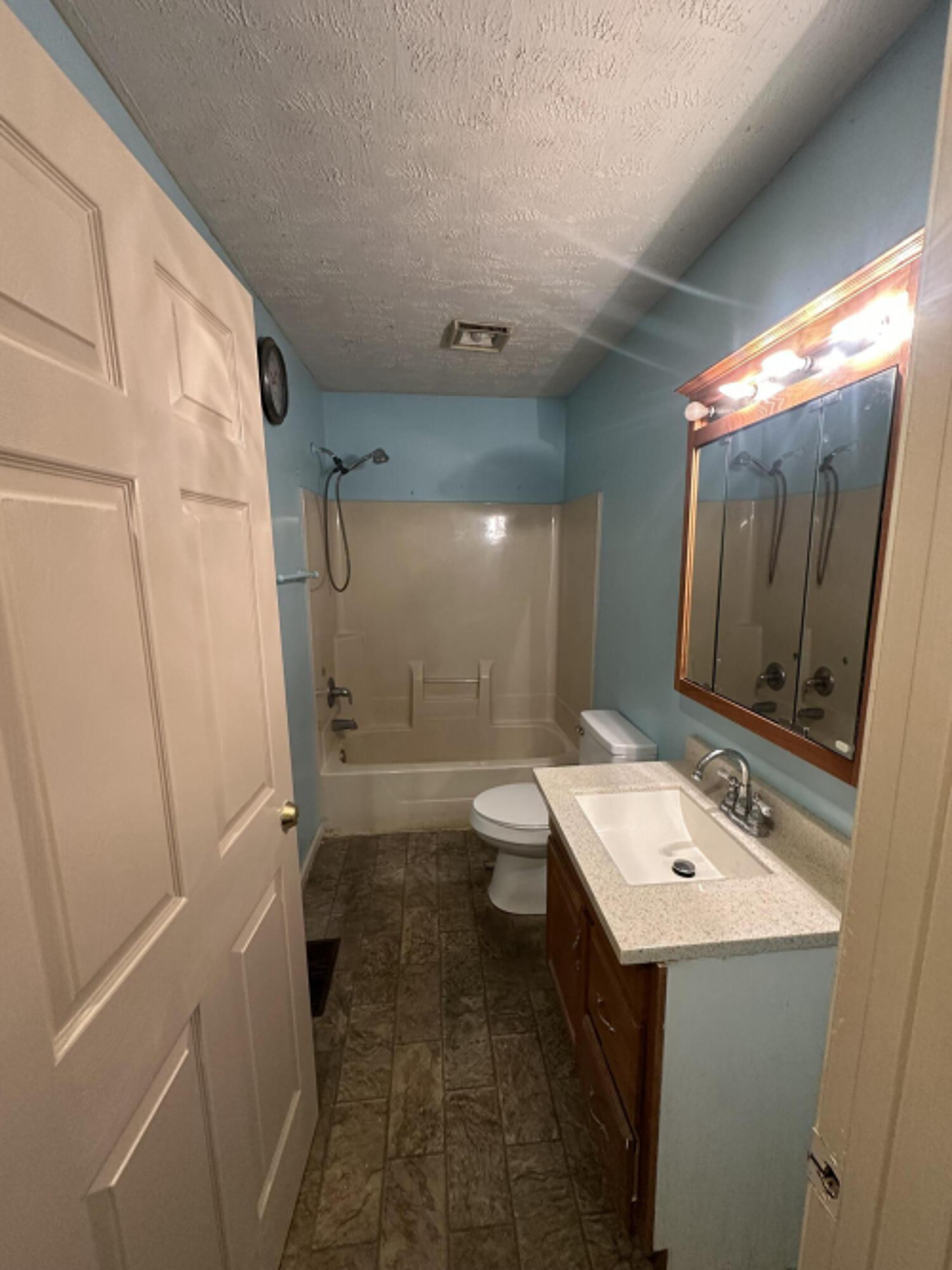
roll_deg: +0.6
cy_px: 635
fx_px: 514
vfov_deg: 102.1
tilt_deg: -8.9
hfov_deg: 85.7
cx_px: 476
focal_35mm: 14
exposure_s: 1/60
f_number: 2.2
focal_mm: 2.22
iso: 320
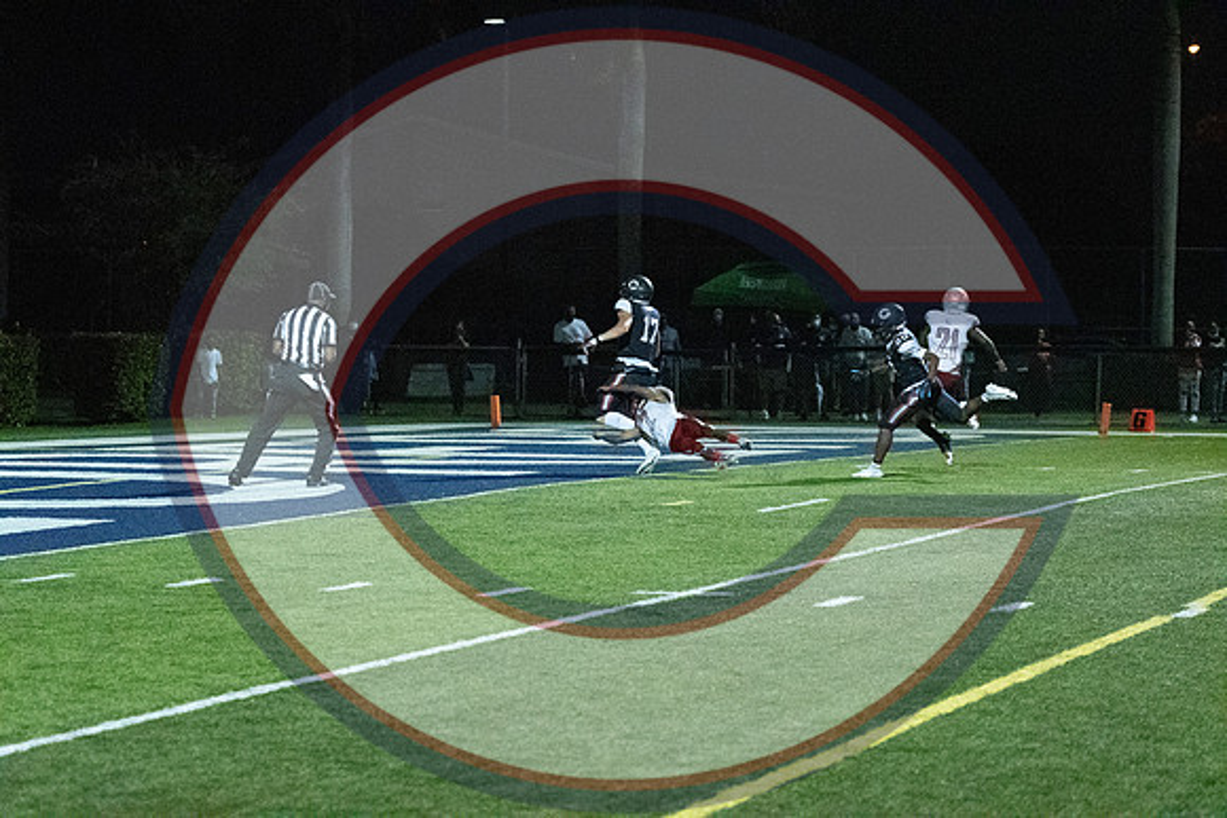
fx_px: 3579
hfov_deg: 19.5
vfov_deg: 13.0
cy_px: 409
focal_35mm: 105
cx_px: 614
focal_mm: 70
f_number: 2.8
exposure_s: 1/3200
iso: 36000
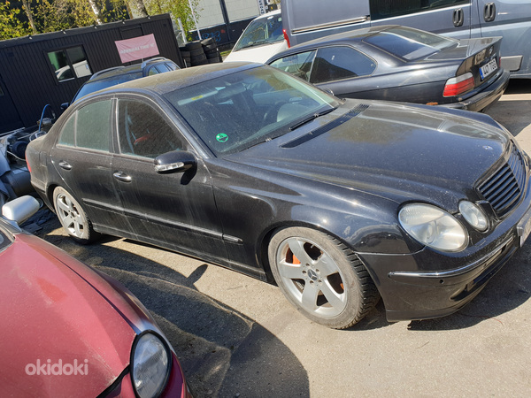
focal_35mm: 26
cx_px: 266
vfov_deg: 53.1
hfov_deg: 67.3
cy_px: 199
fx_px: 399
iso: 50
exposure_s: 1/715
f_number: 2.4
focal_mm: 4.3
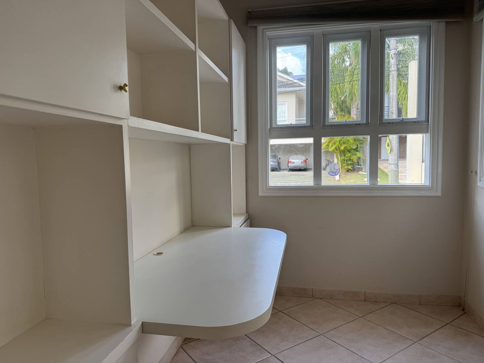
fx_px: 336
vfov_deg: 56.8
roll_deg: +1.1
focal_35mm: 24
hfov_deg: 71.6
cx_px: 242
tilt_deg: -3.8
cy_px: 182
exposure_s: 1/156
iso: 80
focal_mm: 6.76
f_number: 1.78
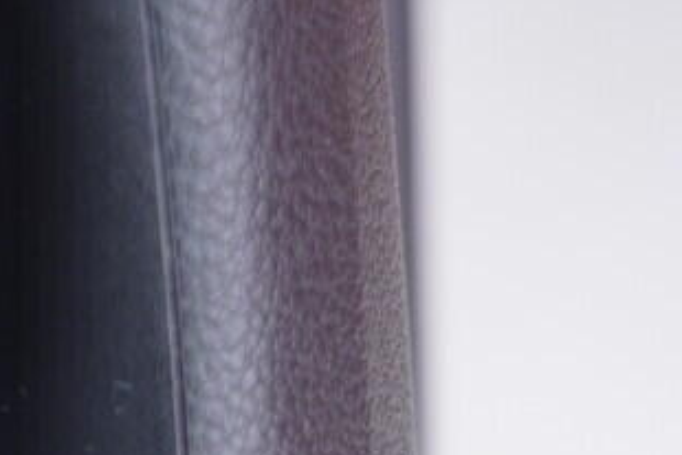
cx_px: -515
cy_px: 750
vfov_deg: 8.0
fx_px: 3165
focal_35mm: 167
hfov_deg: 11.5
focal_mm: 24
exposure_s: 1/40
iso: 250
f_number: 2.8
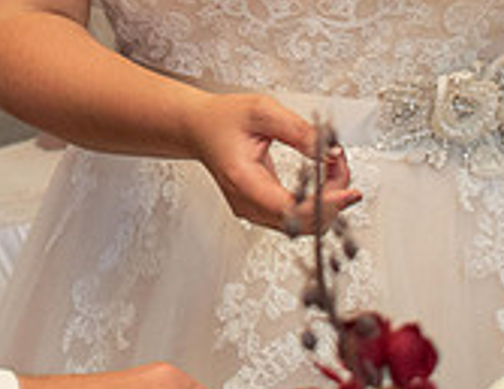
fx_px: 2487
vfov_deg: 8.7
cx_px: -27
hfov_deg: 11.4
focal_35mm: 169
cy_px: -245
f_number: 4.5
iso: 800
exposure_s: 1/80
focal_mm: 25
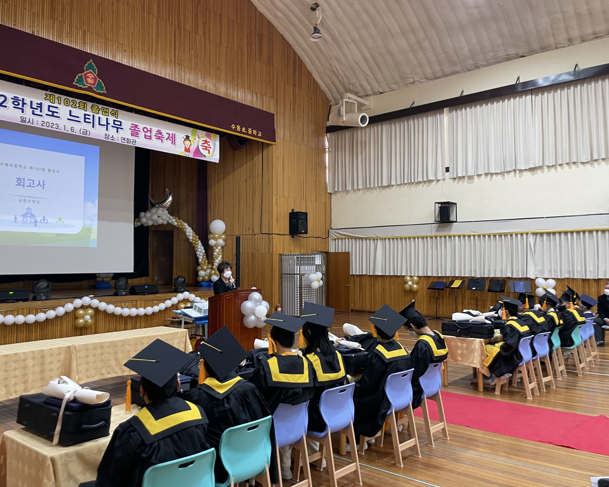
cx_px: 283
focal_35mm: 28
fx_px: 505
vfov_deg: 51.5
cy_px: 240
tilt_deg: +3.1
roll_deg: +0.7
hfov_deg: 62.1
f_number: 1.6
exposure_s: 1/60
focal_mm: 4.2
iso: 80
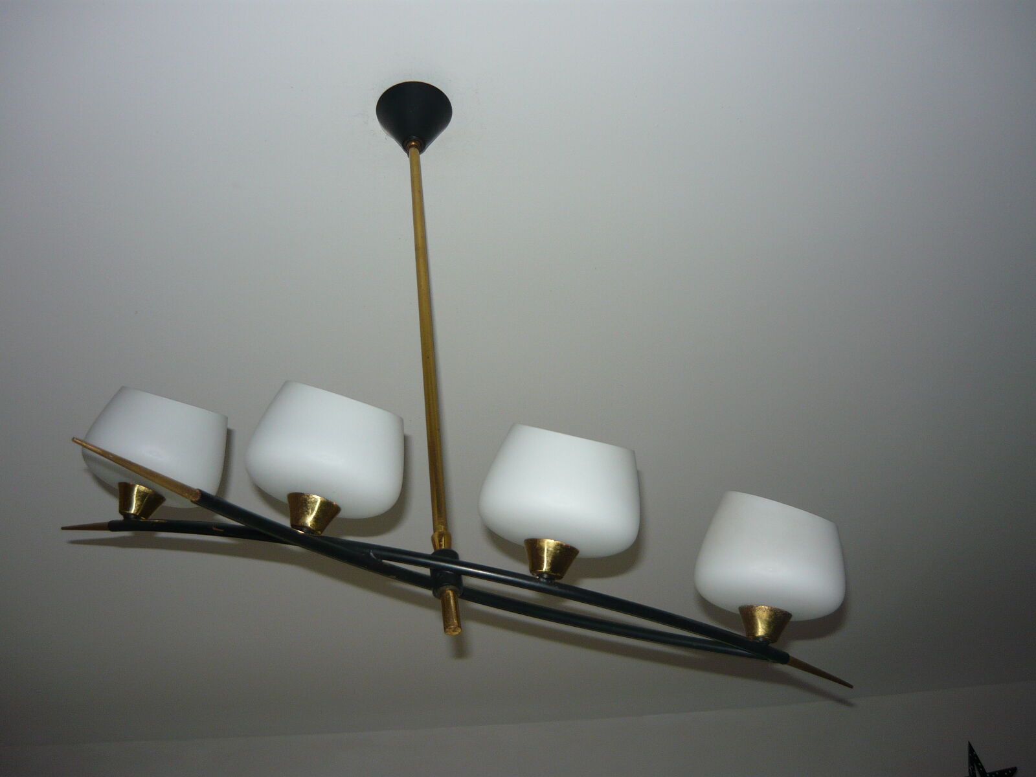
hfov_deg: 55.4
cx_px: 518
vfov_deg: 42.9
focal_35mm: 33
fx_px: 988
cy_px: 388
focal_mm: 5.5
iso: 100
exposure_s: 1/30
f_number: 2.8
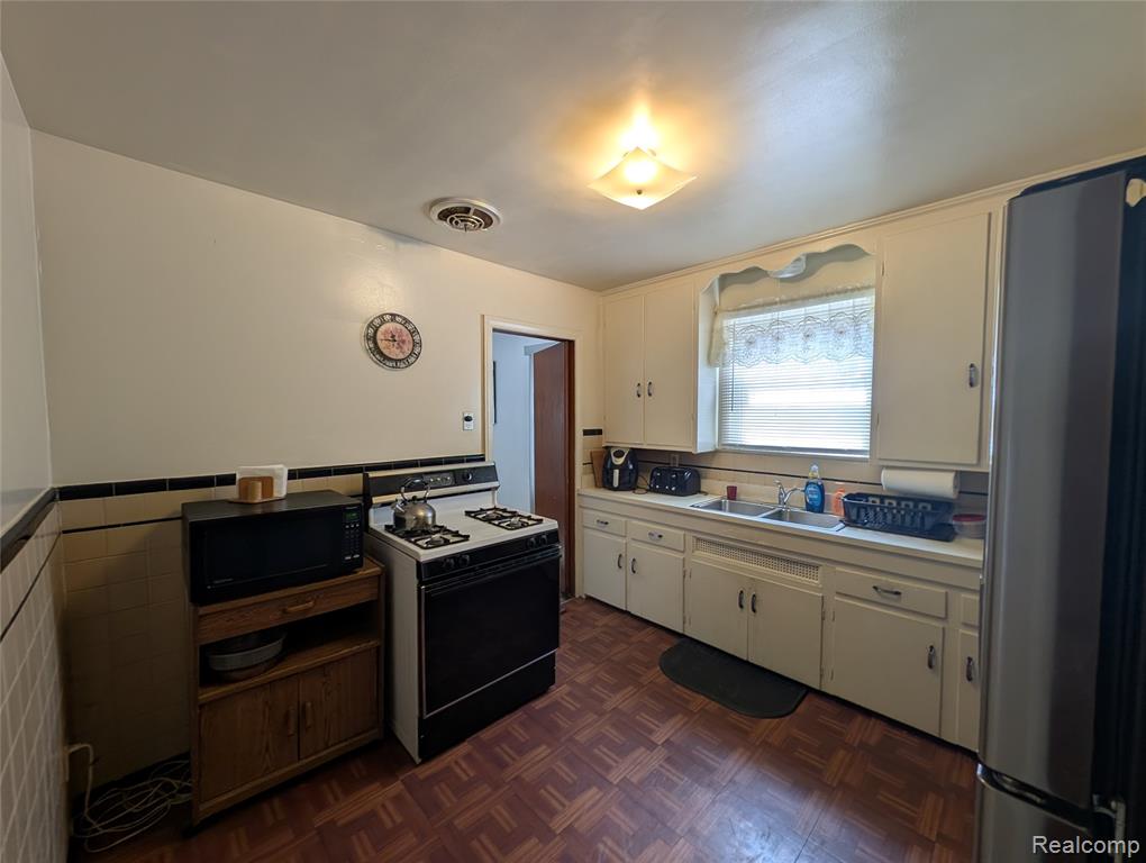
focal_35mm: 12
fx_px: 398
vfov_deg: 94.6
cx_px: 573
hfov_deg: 110.5
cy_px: 432
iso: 49
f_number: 1.95
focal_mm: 2.23
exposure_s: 1/60
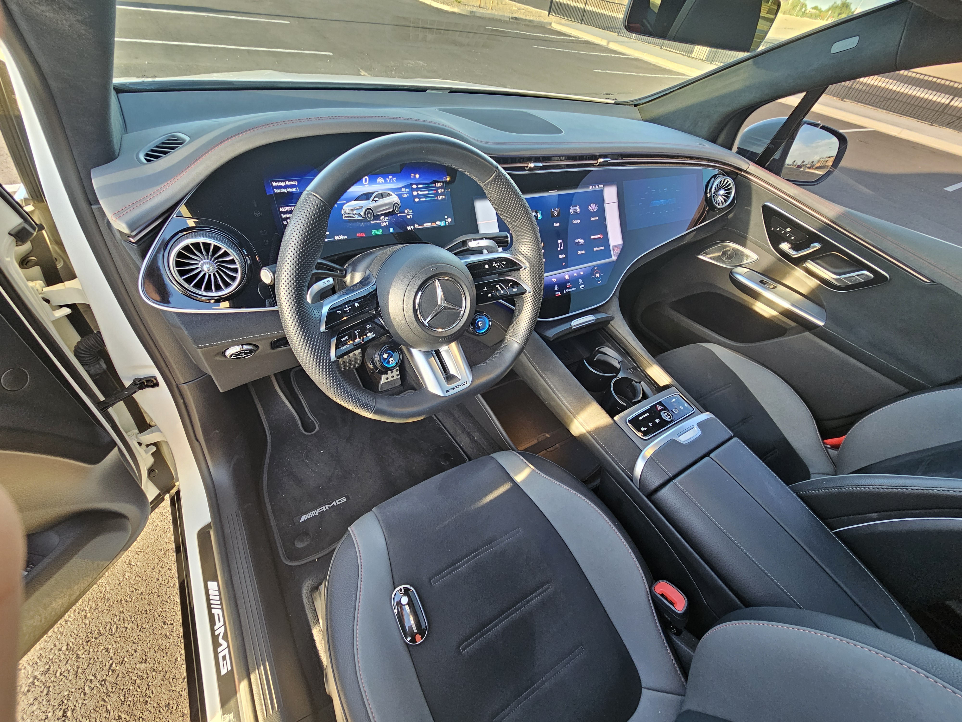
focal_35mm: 13
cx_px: 481
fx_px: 361
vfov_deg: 89.9
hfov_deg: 106.2
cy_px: 361
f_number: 2.2
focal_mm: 2.2
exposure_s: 1/60
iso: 200
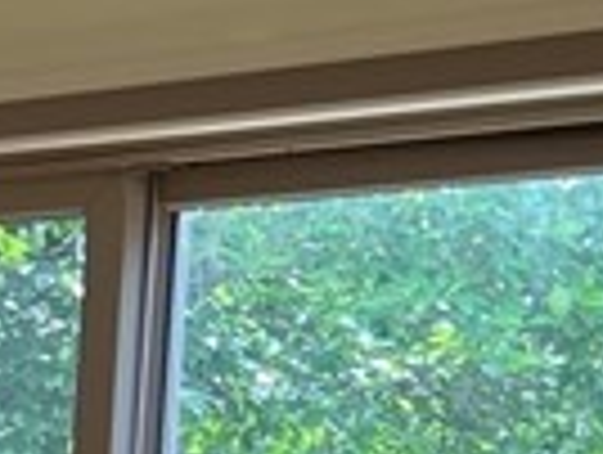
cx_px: -1426
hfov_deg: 8.0
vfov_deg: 7.3
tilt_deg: -5.1
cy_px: 818
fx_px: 3455
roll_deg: -0.6
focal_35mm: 198
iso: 32
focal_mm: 5.7
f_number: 1.5
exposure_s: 1/120
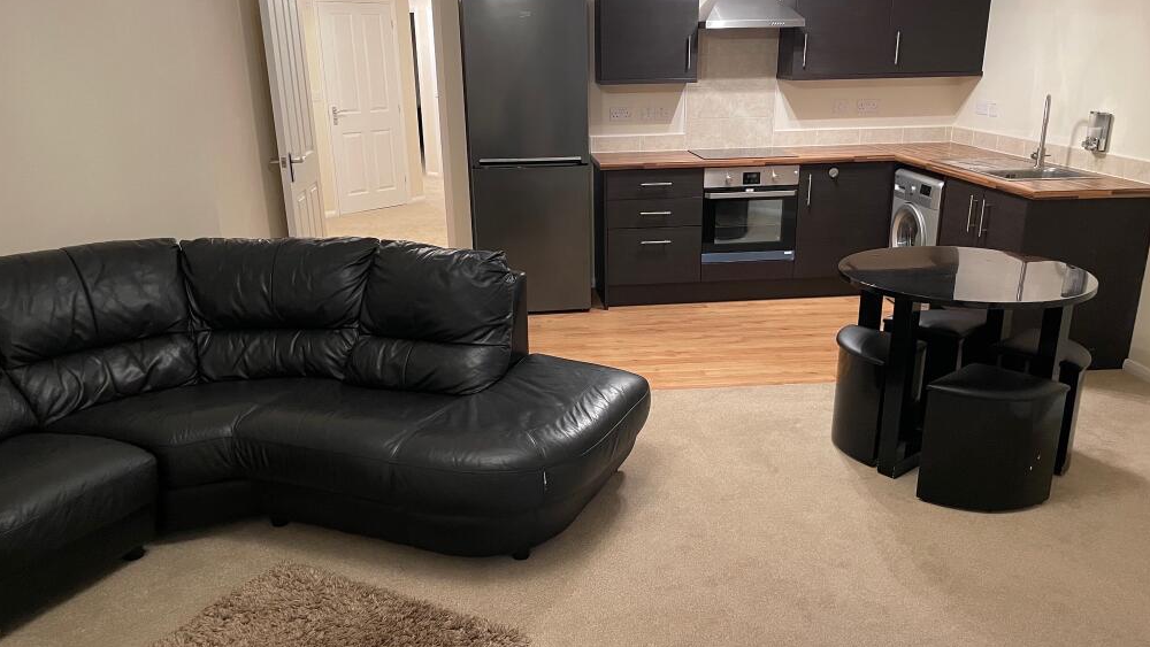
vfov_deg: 40.2
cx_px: 582
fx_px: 884
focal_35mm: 29
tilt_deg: -19.7
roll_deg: +0.7
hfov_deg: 66.1
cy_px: 338
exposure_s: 1/33
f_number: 1.6
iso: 400
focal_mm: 4.2
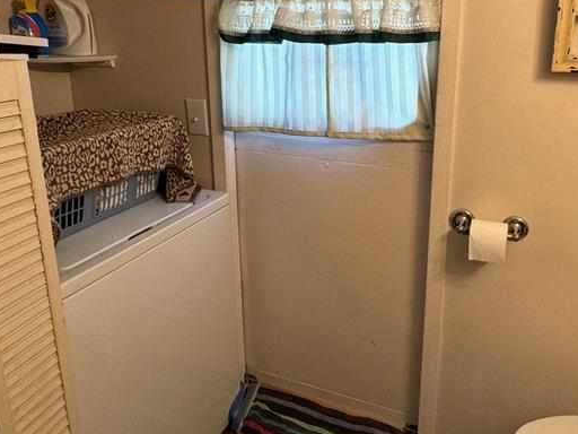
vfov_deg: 48.7
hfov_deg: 62.7
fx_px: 468
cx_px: 356
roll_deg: -0.9
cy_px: 135
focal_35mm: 28
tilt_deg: -14.5
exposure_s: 1/120
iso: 125
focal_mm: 2.22
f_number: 2.2
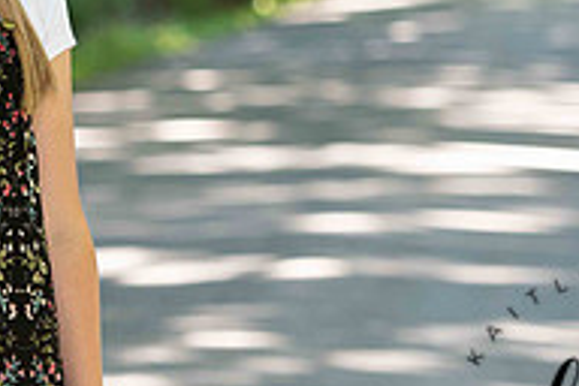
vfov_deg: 4.1
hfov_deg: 6.2
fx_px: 5339
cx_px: 12
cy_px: 47
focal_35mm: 332
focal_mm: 110
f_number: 3.5
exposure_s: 1/200
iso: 640
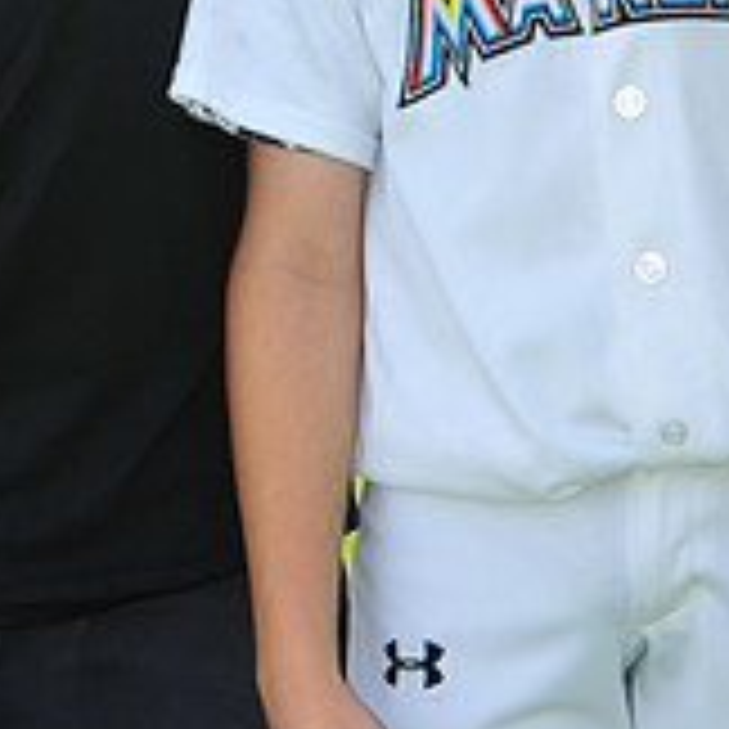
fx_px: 9411
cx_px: 256
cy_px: -364
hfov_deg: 4.4
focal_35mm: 395
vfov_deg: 4.4
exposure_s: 1/320
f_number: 7.1
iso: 200
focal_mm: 130
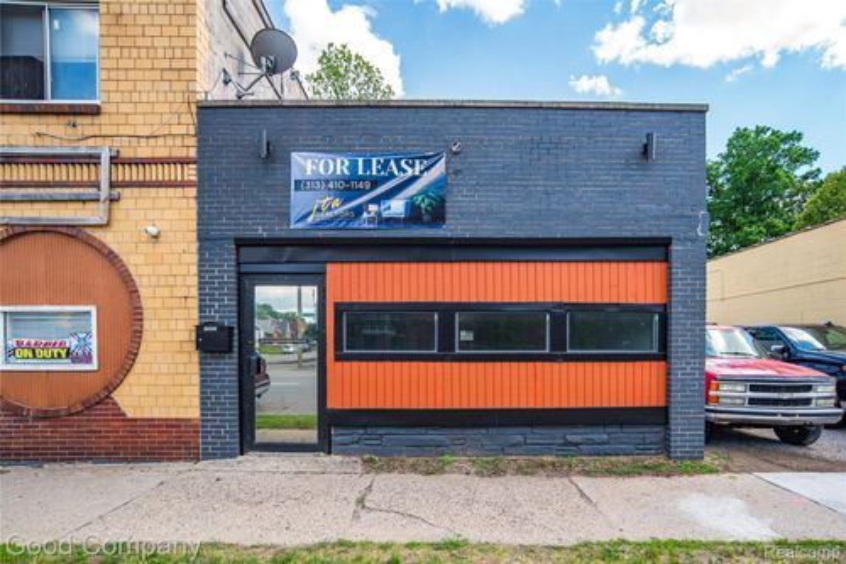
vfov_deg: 67.3
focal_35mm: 18
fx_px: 423
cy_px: 282
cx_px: 423
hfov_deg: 90.0
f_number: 8
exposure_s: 1/200
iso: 200
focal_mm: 18
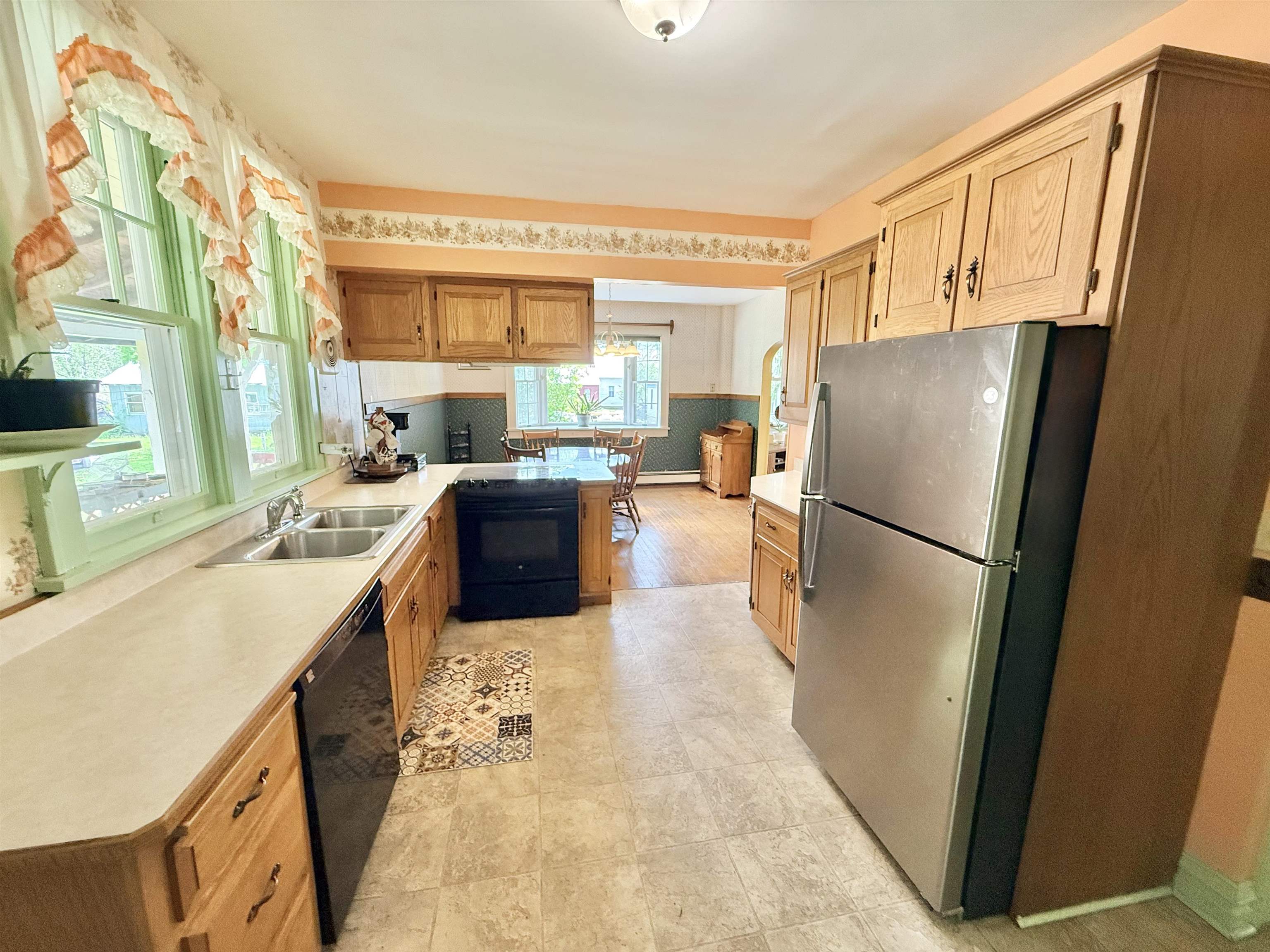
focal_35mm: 14
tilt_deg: -10.3
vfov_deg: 85.7
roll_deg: -0.8
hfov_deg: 102.1
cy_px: 476
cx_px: 635
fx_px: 514
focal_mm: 2.22
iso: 400
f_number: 2.2
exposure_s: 1/120
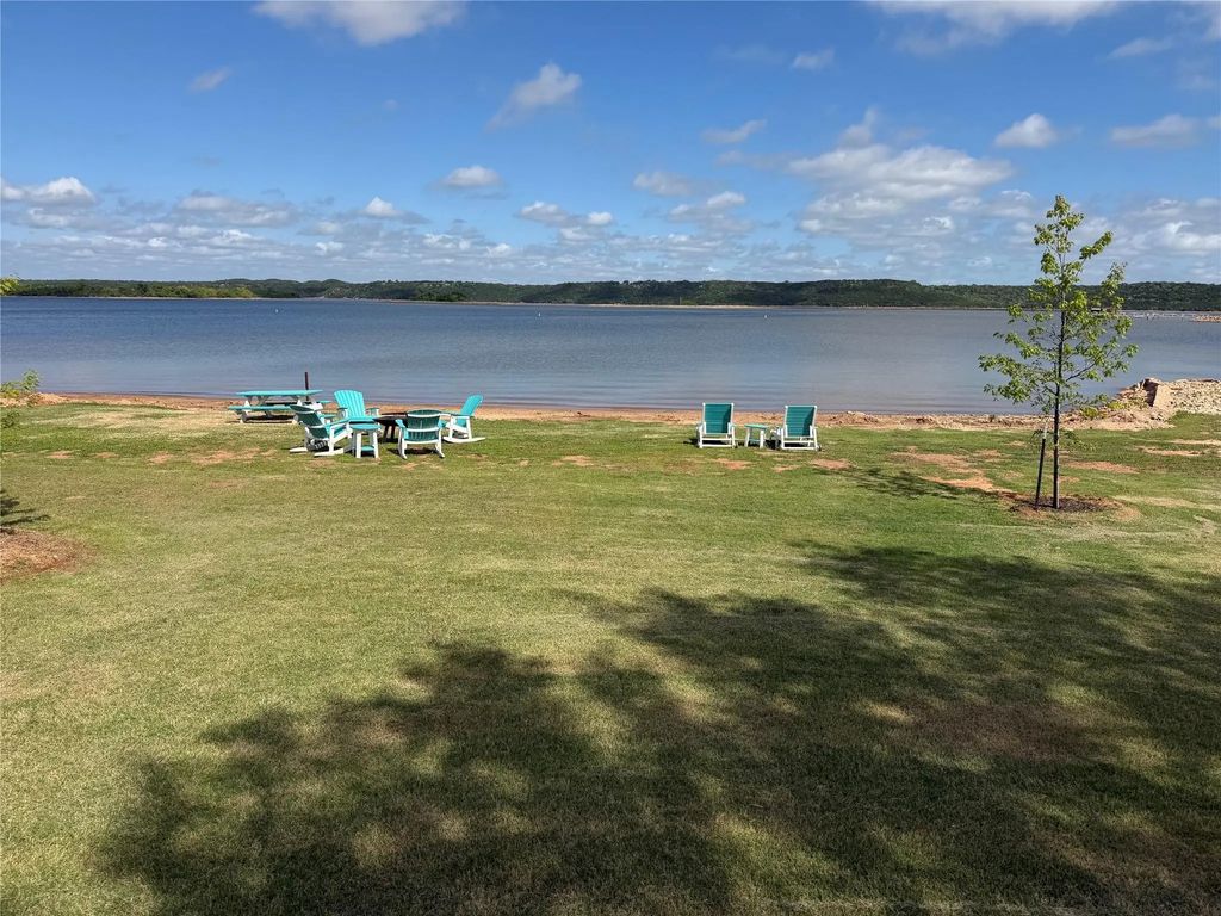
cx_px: 610
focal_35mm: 24
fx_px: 847
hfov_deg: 71.6
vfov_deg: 56.8
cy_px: 458
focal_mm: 6.76
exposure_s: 1/7353
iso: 80
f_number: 1.78
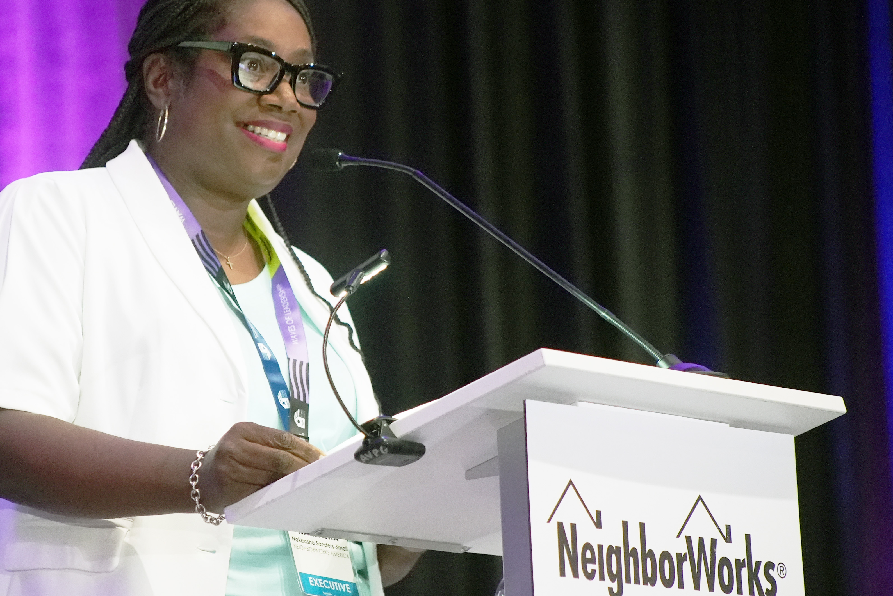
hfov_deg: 8.6
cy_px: 306
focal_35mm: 240
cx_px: 348
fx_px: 5956
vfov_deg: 5.7
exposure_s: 1/200
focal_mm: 180
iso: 12800
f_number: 5
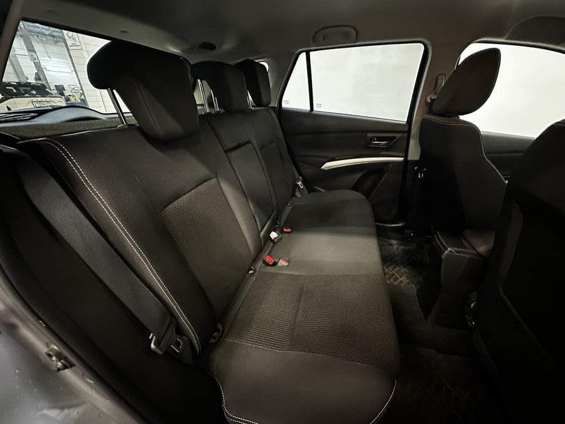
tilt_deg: -26.9
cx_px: 282
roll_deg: -0.4
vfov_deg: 85.7
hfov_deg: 102.1
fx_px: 229
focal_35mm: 14
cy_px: 212
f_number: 2.2
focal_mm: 2.22
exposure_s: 1/25
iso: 1600
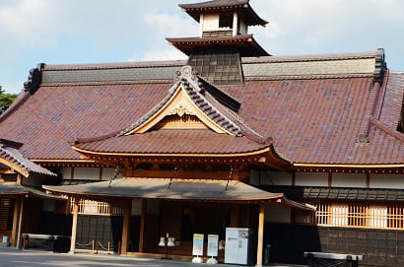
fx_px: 703
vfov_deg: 21.5
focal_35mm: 63
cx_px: 177
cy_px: 115
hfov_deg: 32.0
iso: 800
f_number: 5
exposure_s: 1/4000
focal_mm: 27
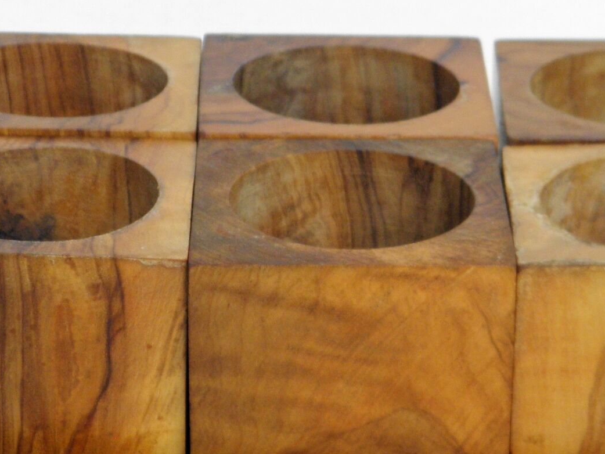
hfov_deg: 11.8
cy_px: 194
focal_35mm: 167
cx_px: 370
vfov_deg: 8.9
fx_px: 2919
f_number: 4.3
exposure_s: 1/400
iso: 100
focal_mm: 12.2
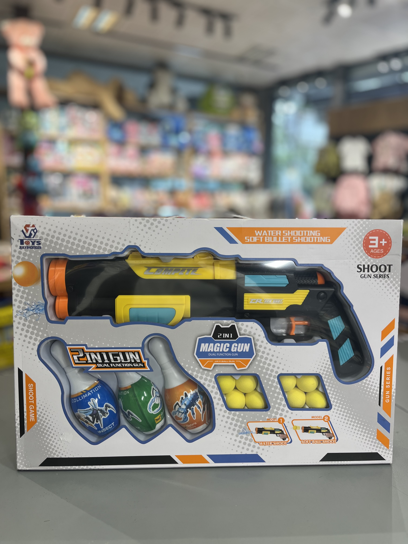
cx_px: 204
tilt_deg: -8.6
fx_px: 409
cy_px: 272
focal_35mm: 26
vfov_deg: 67.3
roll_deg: -0.2
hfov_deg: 53.1
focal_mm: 5.1
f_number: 1.6
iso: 32
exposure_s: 1/102
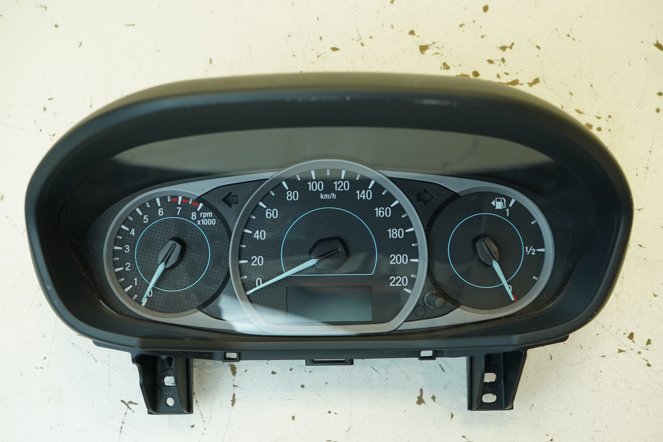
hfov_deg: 53.1
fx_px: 663
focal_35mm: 36
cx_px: 332
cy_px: 221
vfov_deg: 36.9
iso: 200
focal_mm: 24
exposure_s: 1/60
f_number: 5
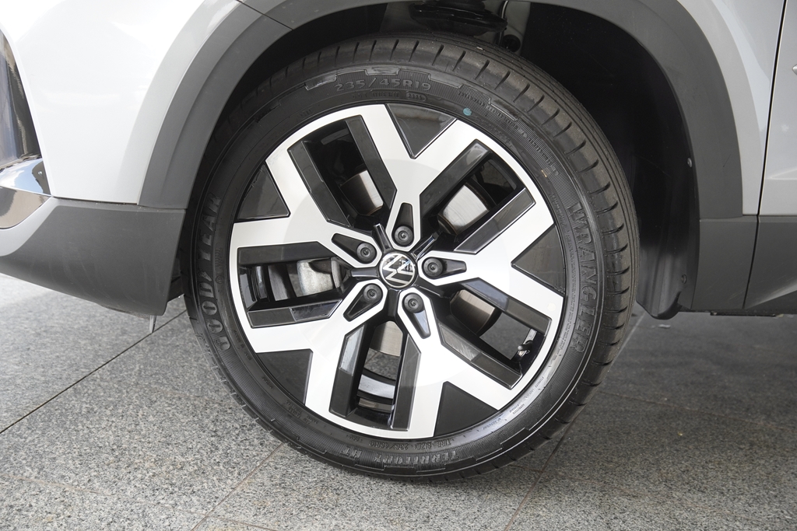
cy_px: 266
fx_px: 1760
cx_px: 398
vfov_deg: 17.2
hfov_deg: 25.5
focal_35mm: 80
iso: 320
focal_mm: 53
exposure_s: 1/100
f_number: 4
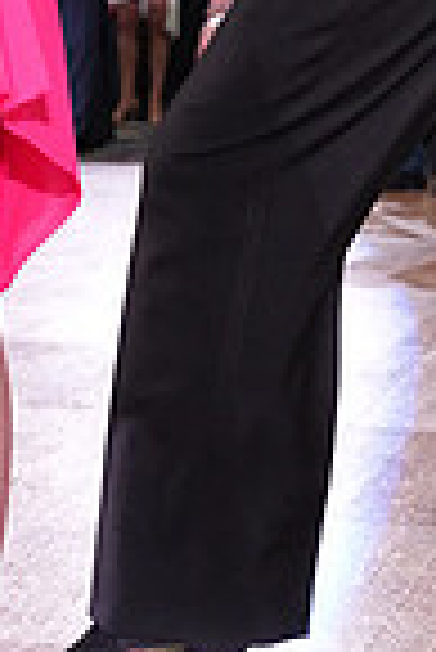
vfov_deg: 10.5
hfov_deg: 7.1
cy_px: -180
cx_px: -38
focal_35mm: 192
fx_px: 3479
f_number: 5
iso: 5000
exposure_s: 1/320
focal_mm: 48
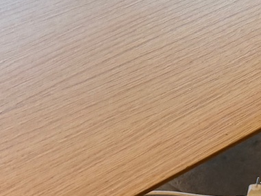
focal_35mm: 129
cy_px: 150
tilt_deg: -45.5
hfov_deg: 14.3
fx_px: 973
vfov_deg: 11.5
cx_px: 395
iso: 200
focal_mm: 6.76
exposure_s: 1/50
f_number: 1.78
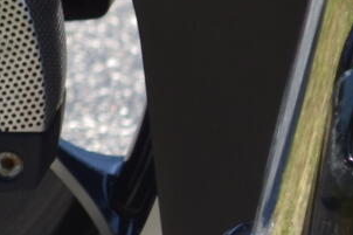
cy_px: -126
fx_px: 5066
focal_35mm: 517
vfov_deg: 2.7
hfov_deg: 4.0
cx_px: -295
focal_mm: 52
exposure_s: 1/200
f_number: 5.6
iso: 100
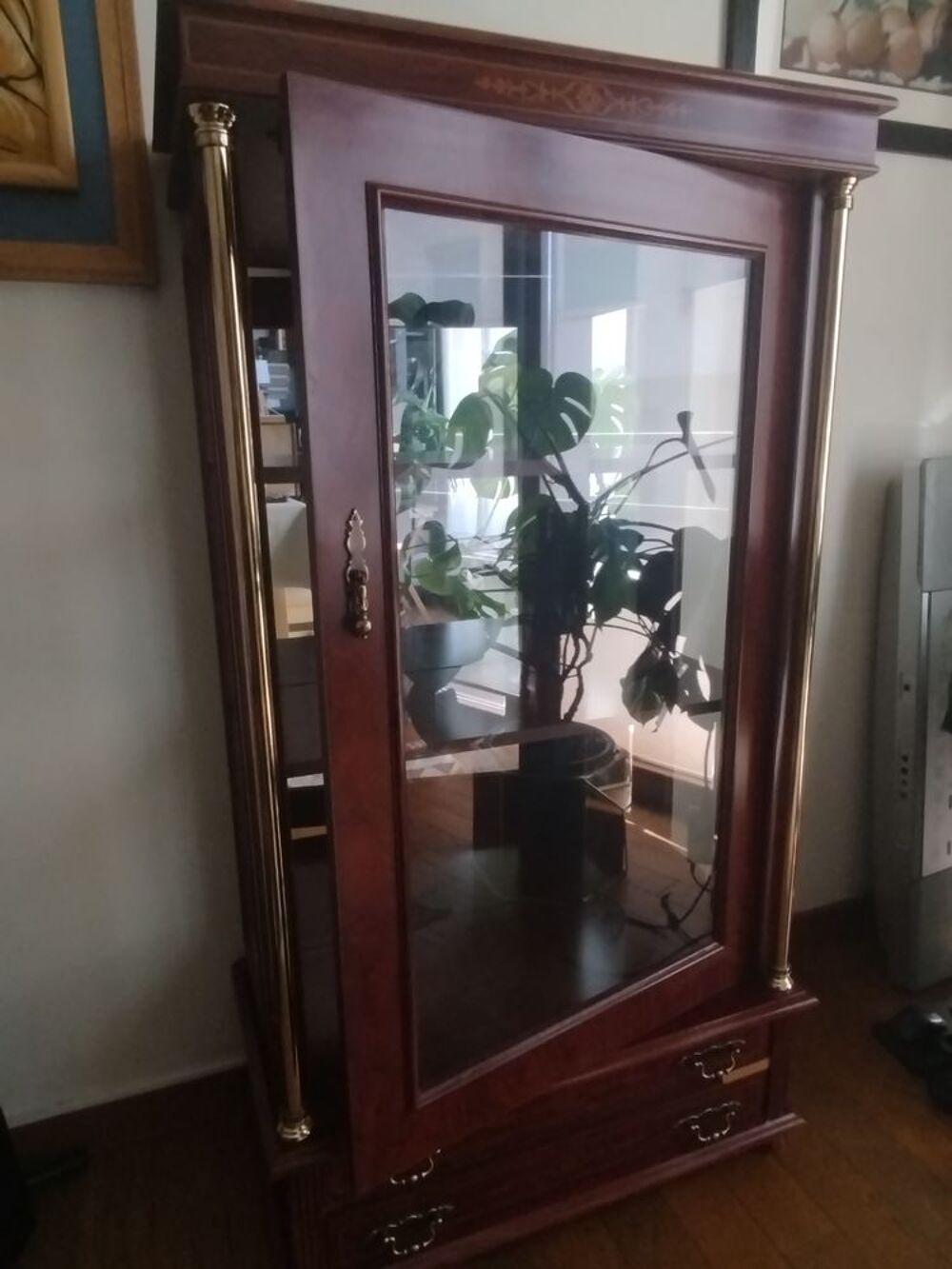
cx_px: 476
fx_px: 770
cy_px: 634
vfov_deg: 79.0
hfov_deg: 63.5
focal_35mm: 21
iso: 250
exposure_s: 1/33
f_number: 2.2
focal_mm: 1.65
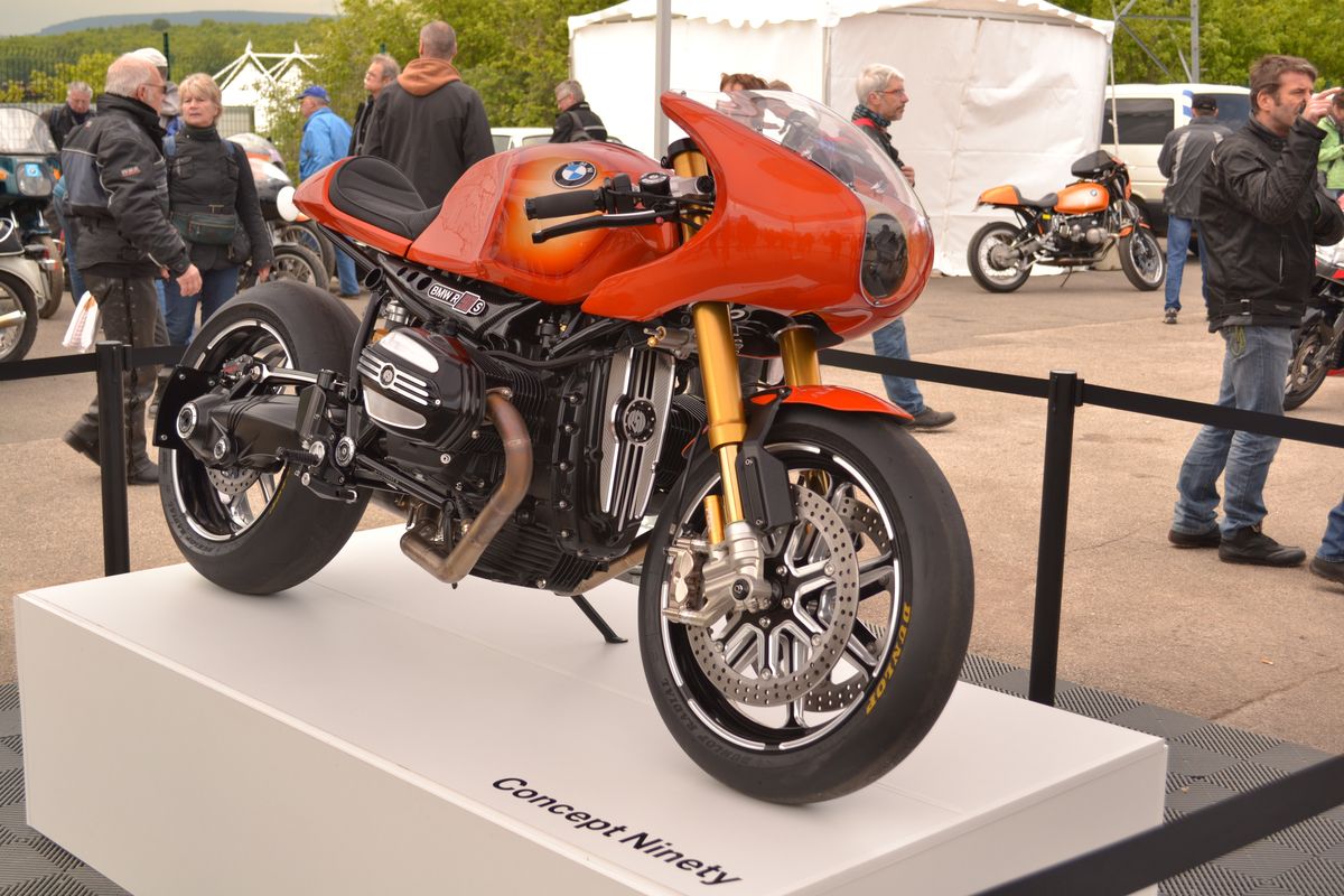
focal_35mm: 48
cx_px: 672
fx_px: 1792
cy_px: 448
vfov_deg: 28.1
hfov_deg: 41.1
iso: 200
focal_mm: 32
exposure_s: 1/320
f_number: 4.8
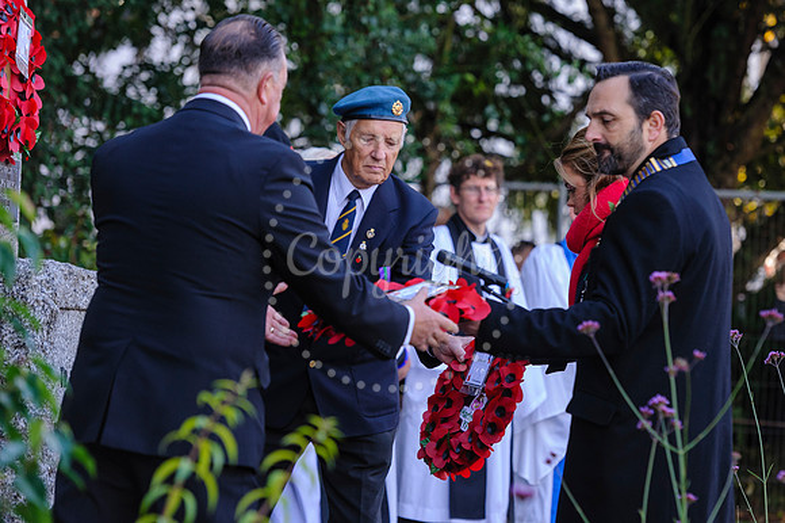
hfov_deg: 11.0
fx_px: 4074
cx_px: 473
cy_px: 262
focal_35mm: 187
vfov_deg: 7.3
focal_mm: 155
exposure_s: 1/500
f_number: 4.8
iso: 800
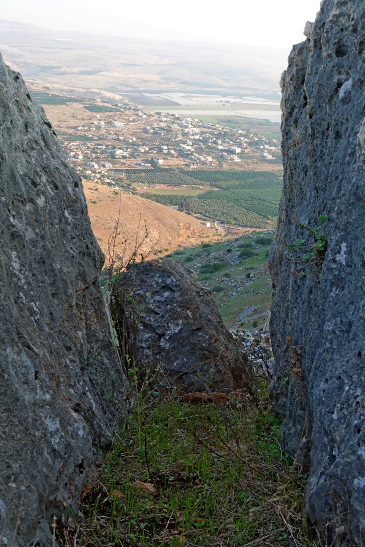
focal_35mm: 37
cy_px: 274
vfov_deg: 51.9
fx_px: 563
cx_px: 182
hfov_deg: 35.9
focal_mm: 13.7
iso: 100
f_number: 9
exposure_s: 1/25
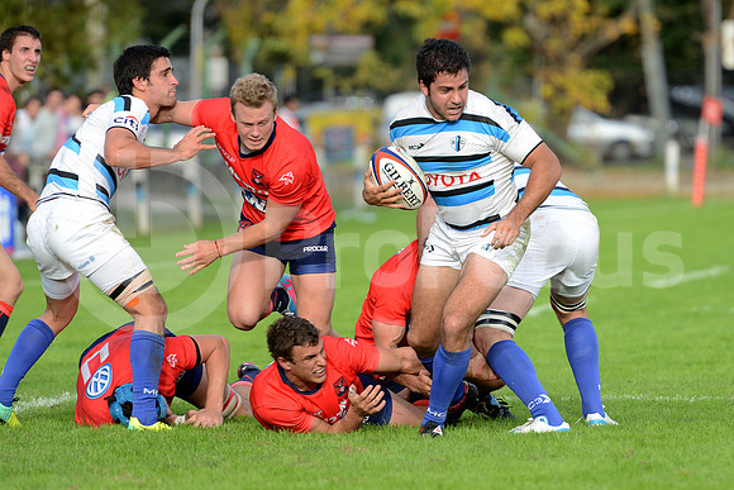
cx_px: 367
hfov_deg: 7.4
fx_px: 5710
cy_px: 245
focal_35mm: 280
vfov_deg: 4.9
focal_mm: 280
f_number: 4
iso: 500
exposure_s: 1/500
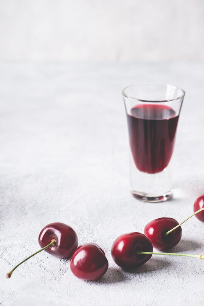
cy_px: 153
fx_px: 637
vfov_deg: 27.0
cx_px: 102
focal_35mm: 75
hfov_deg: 18.2
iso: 100
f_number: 5.6
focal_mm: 50
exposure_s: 1/125
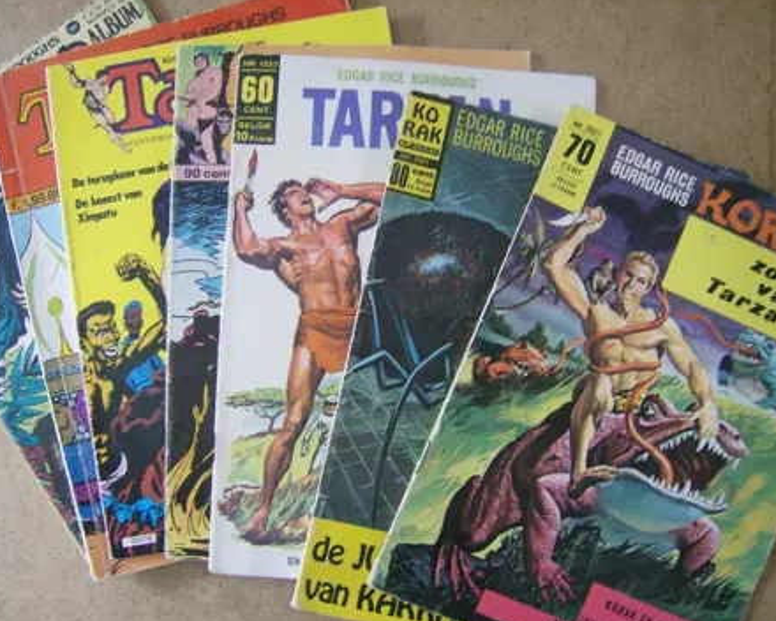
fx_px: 873
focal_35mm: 38
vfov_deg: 39.2
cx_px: 381
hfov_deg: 47.9
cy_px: 312
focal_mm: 6
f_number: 2.8
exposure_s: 1/20
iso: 200
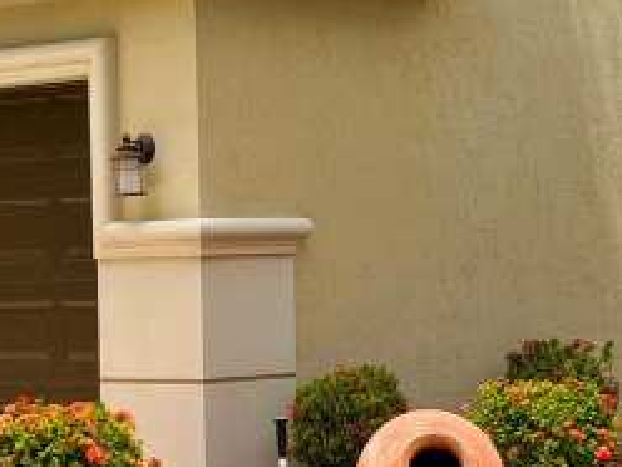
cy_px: 8
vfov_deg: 9.5
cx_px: 336
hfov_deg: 12.7
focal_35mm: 155
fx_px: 2785
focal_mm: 6.76
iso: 80
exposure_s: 1/2762
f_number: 1.78
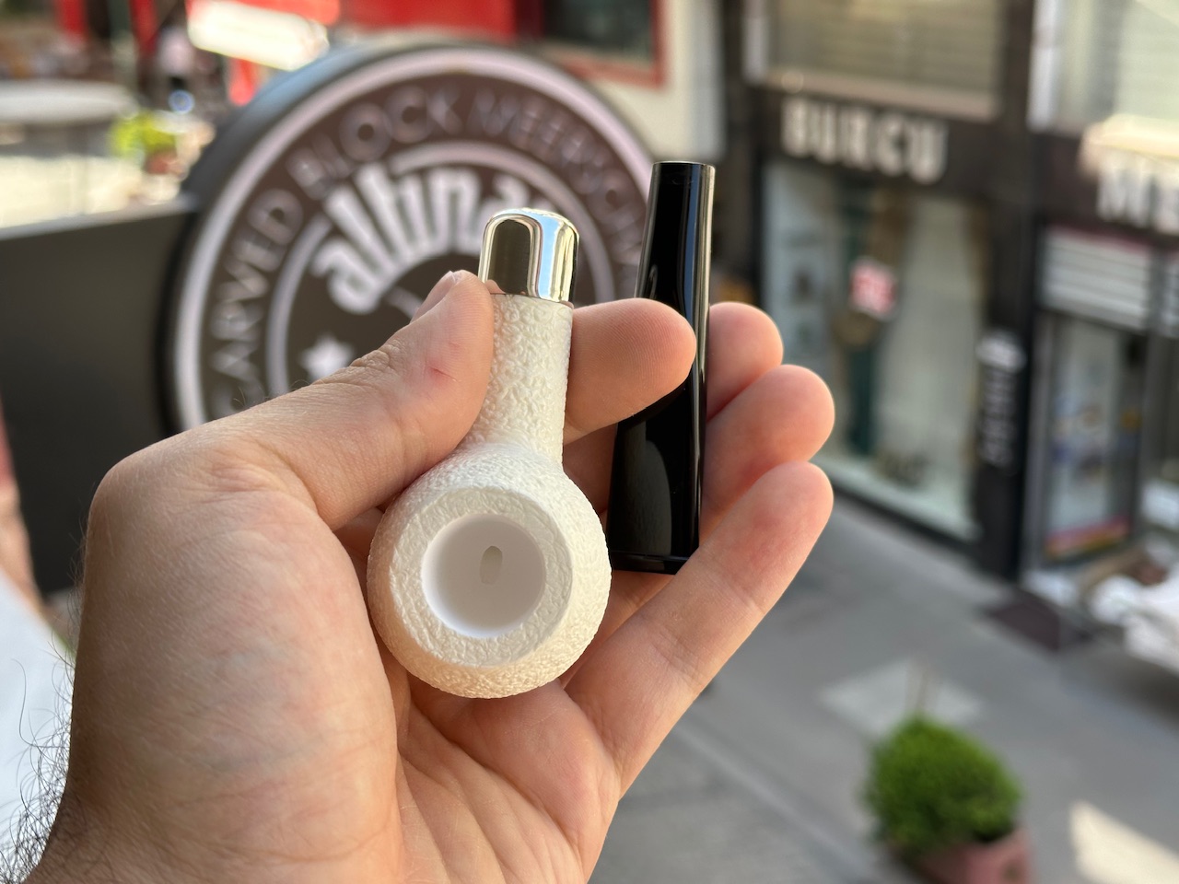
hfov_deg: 39.7
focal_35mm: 48
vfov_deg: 30.3
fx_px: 1635
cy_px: 442
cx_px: 590
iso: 64
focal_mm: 6.86
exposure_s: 1/421
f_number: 1.78
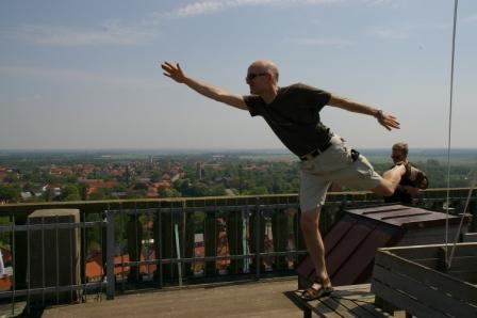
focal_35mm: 32
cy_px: 159
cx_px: 238
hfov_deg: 59.5
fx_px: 417
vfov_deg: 41.7
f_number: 19
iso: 200
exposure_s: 1/125
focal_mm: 21
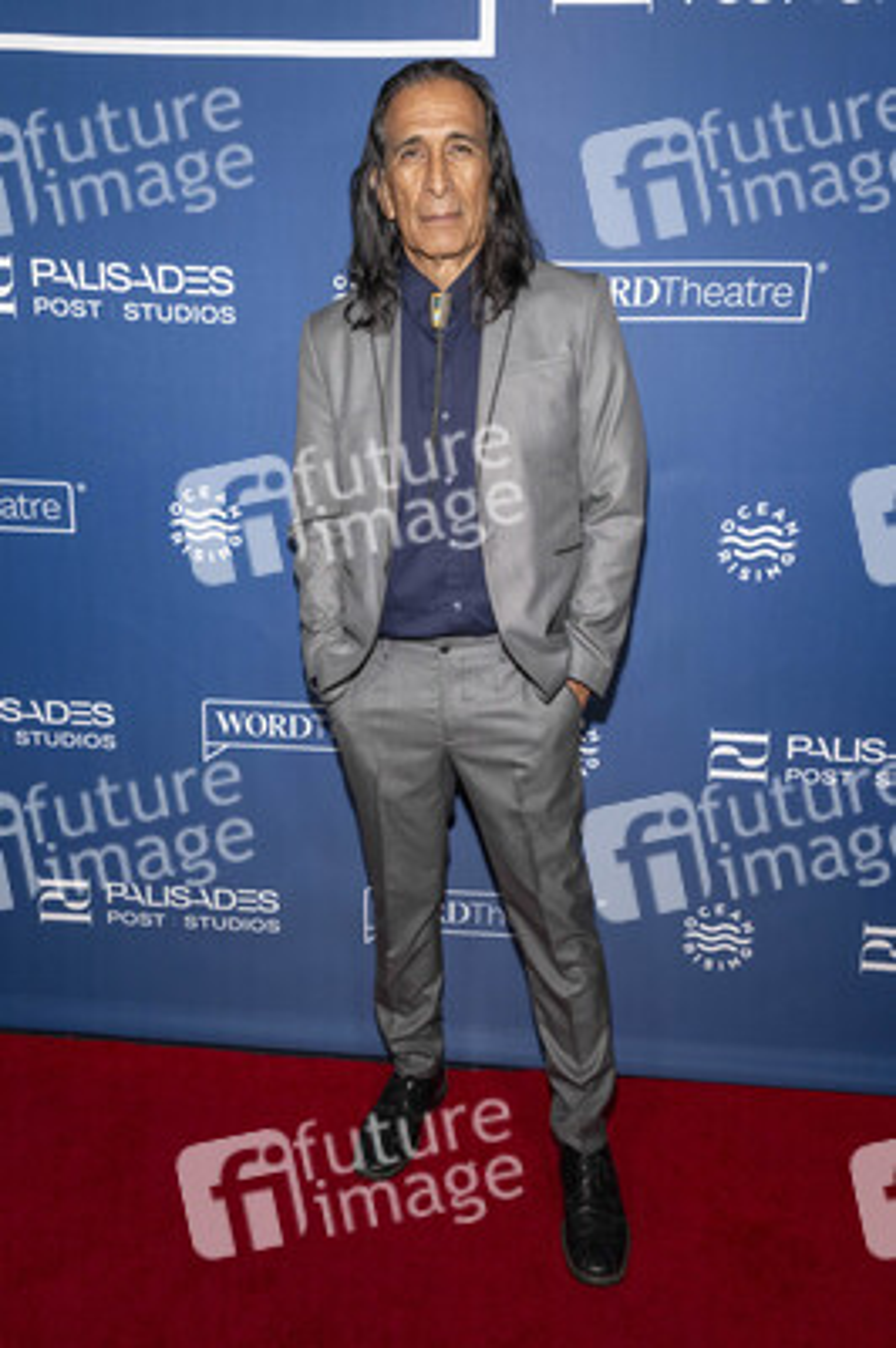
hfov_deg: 47.1
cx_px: 448
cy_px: 674
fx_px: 1028
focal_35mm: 28
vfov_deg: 66.5
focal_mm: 27.5
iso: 800
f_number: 5.6
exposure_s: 1/200
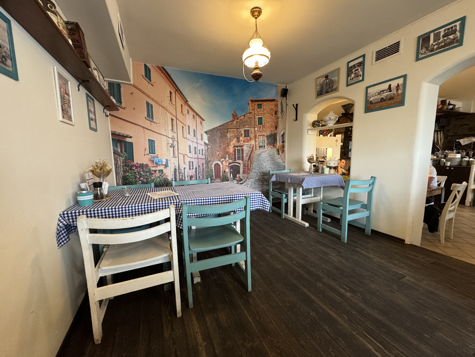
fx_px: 192
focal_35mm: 14
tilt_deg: -5.9
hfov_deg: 102.1
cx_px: 238
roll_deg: +1.1
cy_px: 178
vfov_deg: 85.7
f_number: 2.2
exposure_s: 1/50
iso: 400
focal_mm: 2.22
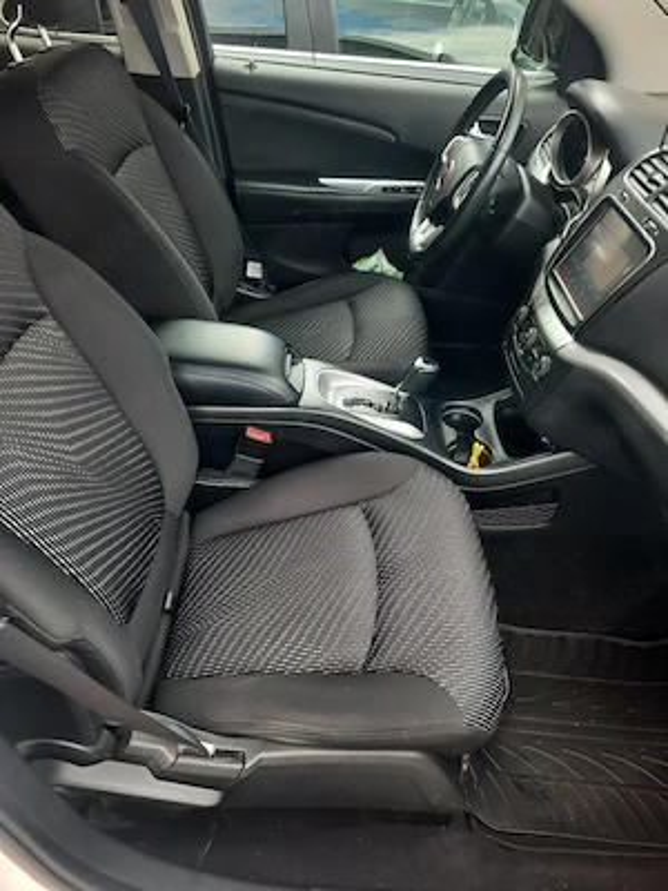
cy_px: 446
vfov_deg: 69.4
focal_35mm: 25
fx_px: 643
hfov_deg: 54.9
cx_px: 334
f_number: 2
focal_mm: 4.6
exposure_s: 1/50
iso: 100
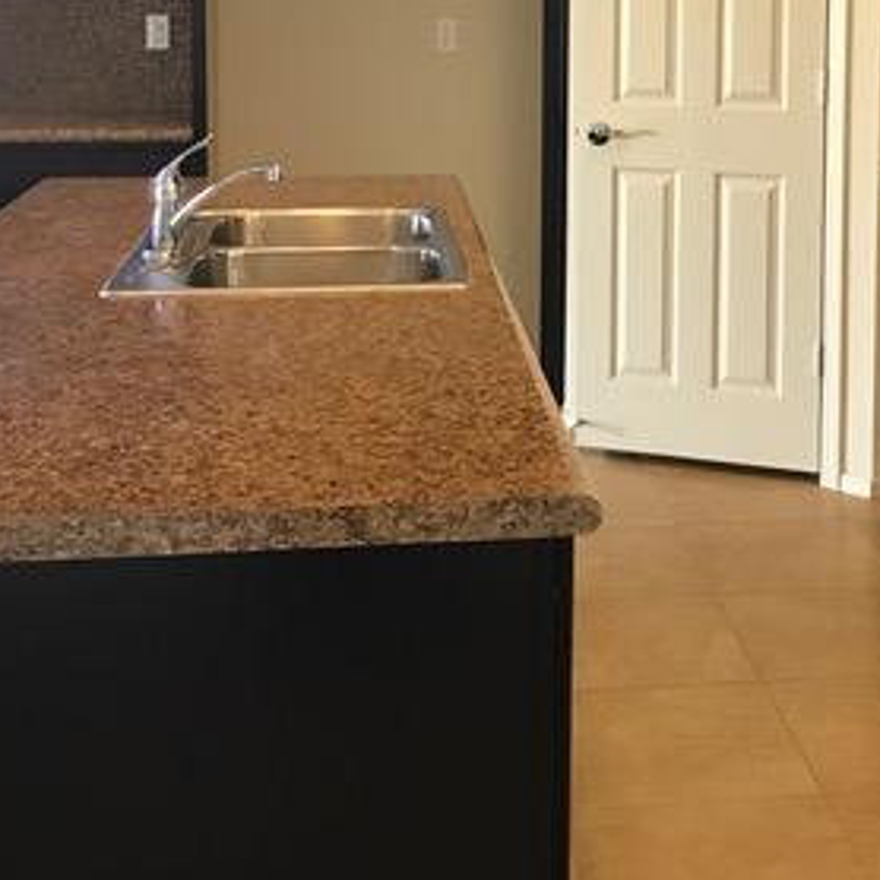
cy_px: 123
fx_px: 1639
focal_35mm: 57
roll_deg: +0.2
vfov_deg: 29.1
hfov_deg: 29.7
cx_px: 624
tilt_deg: -5.9
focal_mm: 3.99
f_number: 1.8
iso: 64
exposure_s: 1/15
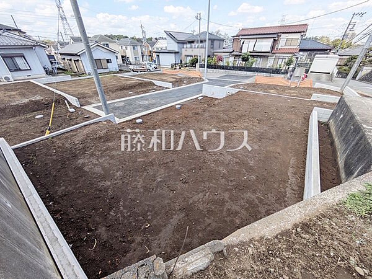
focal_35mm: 14
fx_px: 150
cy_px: 140
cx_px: 186
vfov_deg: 85.7
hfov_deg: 102.1
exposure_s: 1/1035
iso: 49
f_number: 2.2
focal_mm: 1.83
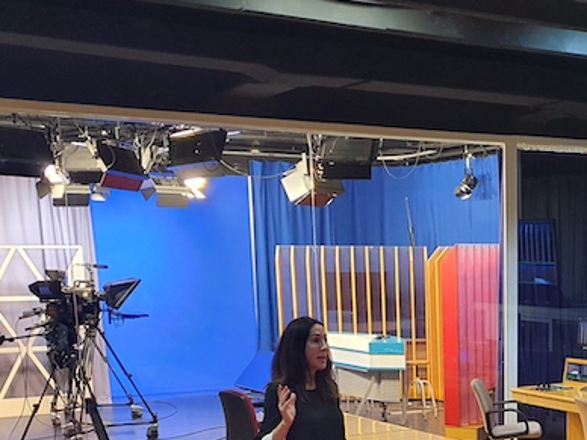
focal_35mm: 61
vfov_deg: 22.6
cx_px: 514
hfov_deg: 30.5
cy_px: 492
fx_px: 1034
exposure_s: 1/50
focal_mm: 4.3
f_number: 1.5
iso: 160
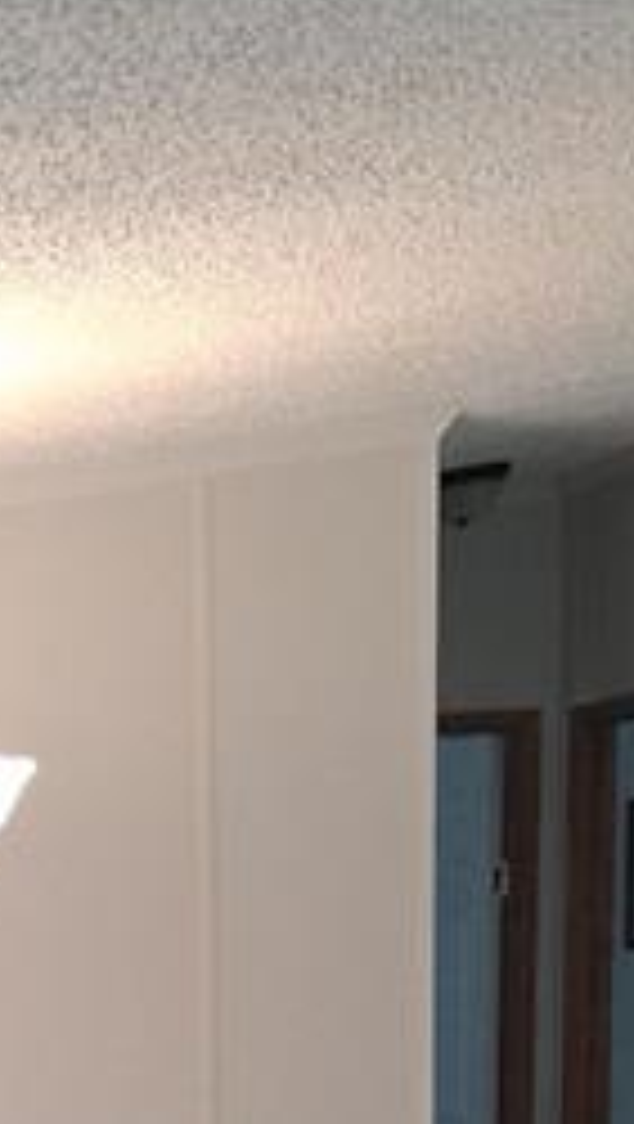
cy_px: 1614
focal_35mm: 87
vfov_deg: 21.2
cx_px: -36
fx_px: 2595
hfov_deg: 13.7
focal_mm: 3.98
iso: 25
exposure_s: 1/60
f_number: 1.8
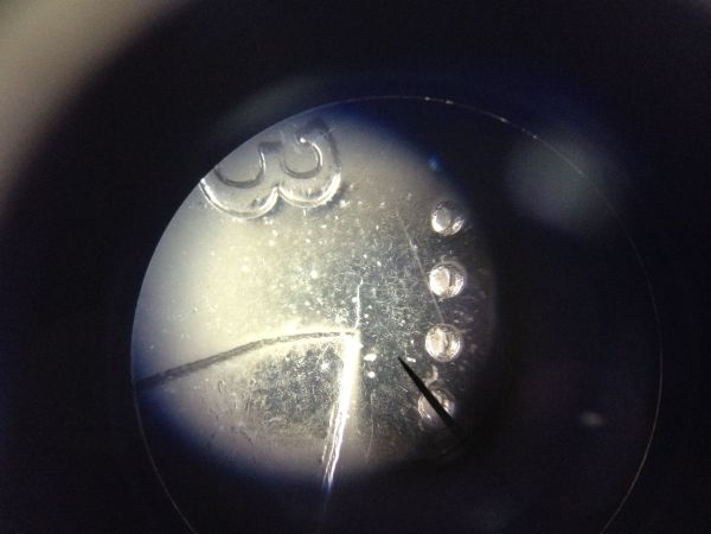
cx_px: 356
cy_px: 267
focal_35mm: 35
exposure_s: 1/20
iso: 400
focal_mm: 4.28
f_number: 2.4
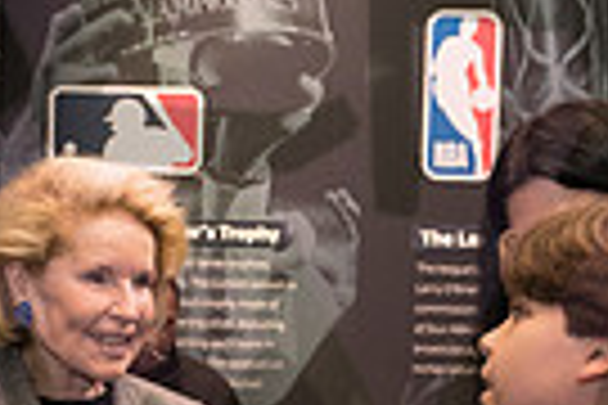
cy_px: 605
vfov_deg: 11.6
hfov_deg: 18.0
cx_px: 171
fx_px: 1908
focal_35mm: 113
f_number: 3.5
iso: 2500
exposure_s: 1/200
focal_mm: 24
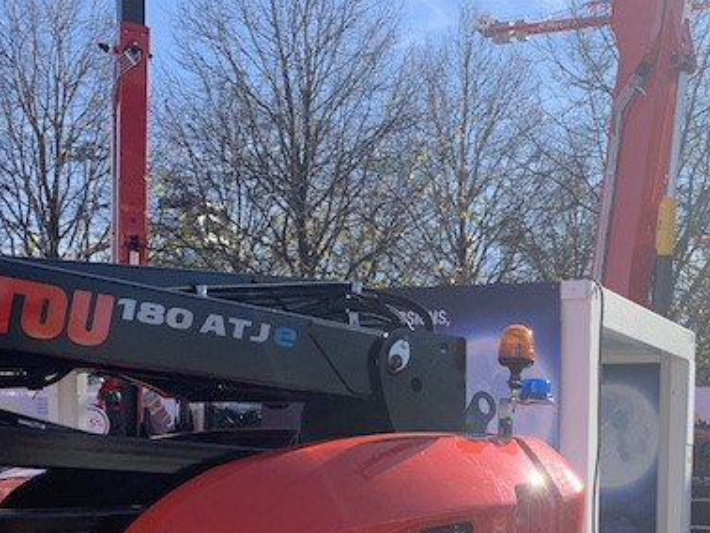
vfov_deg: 25.0
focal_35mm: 55
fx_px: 1129
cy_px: 559
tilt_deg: -5.2
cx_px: 595
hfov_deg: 33.6
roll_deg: -0.9
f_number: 1.8
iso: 25
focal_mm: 4.25
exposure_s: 1/991
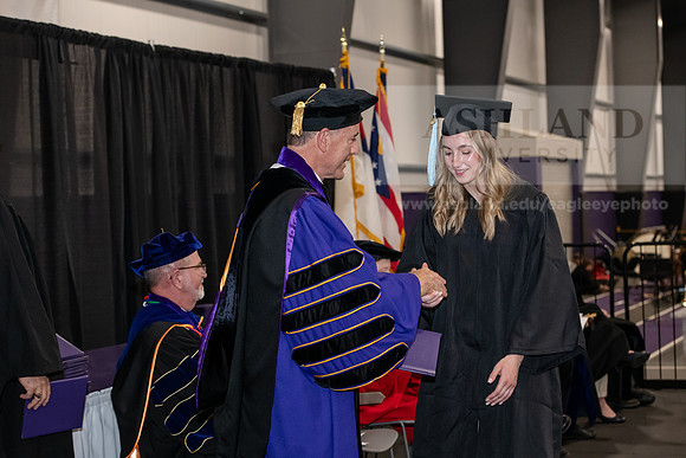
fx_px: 1334
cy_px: 229
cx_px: 343
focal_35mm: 70
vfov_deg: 19.5
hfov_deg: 28.8
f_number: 5
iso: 2500
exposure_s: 1/200
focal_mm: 70
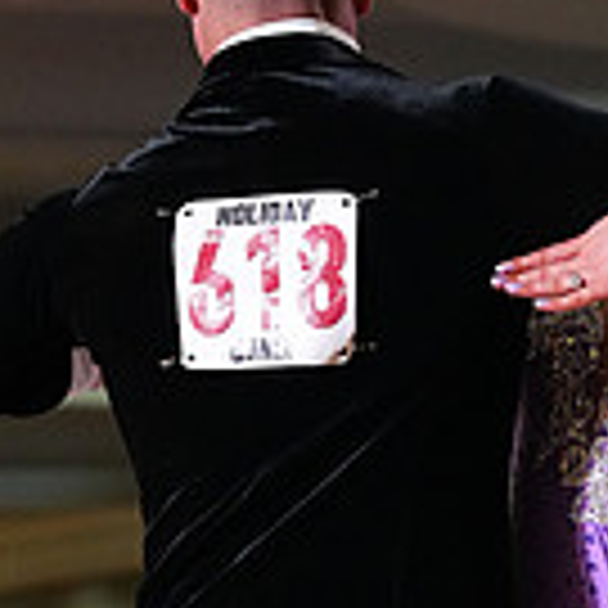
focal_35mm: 452
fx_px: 8982
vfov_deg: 3.9
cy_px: 770
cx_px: 646
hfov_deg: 3.9
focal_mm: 124
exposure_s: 1/400
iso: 6400
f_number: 5
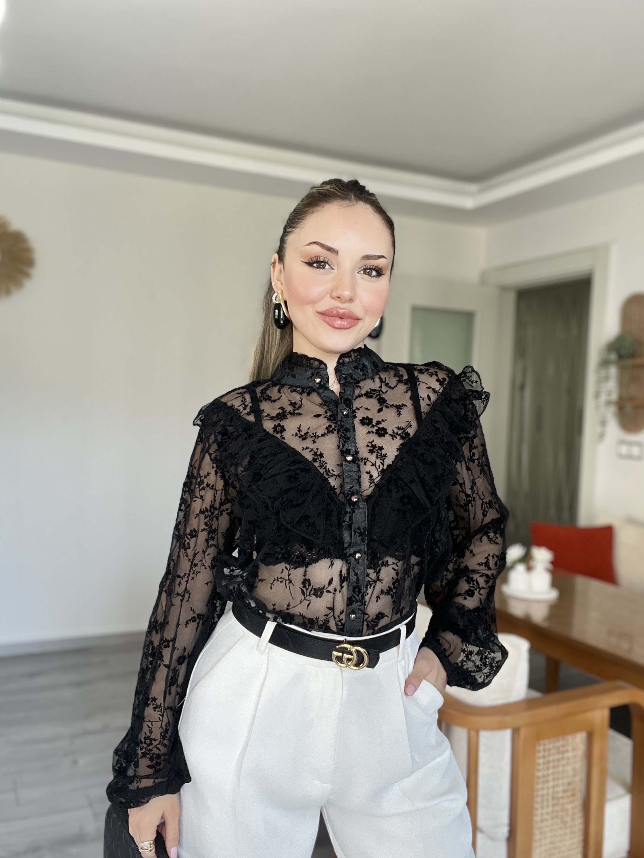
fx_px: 769
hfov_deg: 45.4
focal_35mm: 31
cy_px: 438
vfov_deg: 58.3
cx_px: 321
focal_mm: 2.71
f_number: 2.2
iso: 80
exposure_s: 1/121
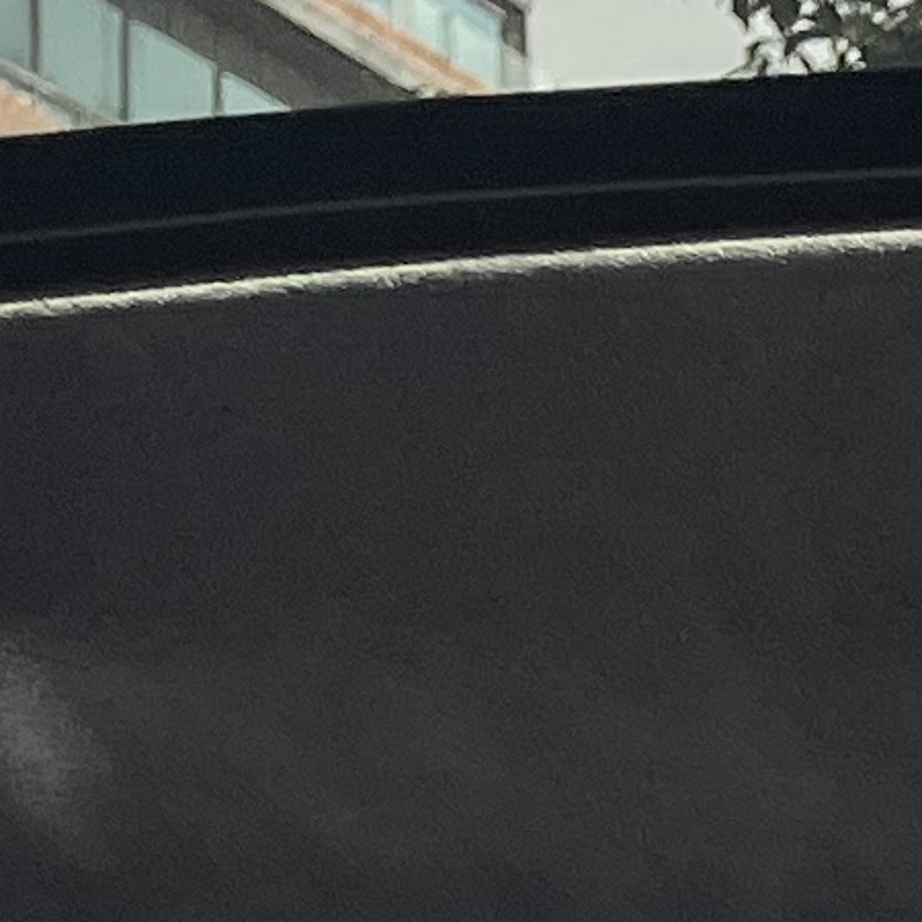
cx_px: 3473
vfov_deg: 7.3
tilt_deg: -7.8
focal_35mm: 206
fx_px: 6208
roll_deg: -0.9
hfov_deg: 6.9
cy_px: 2952
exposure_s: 1/156
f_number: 1.6
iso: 40
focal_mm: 5.1
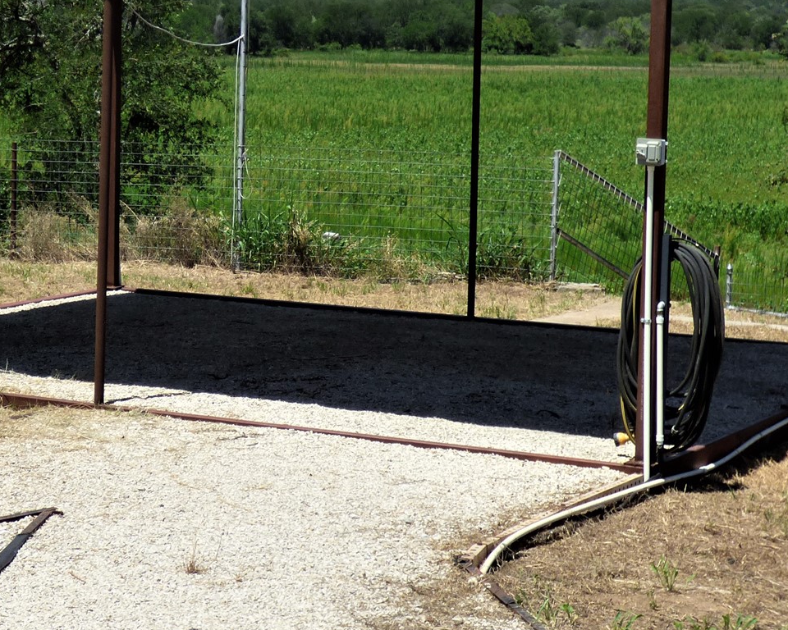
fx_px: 2332
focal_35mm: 100
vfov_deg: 15.4
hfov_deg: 19.1
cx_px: 247
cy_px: 272
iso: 100
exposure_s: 1/1000
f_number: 3.8
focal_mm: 8.24
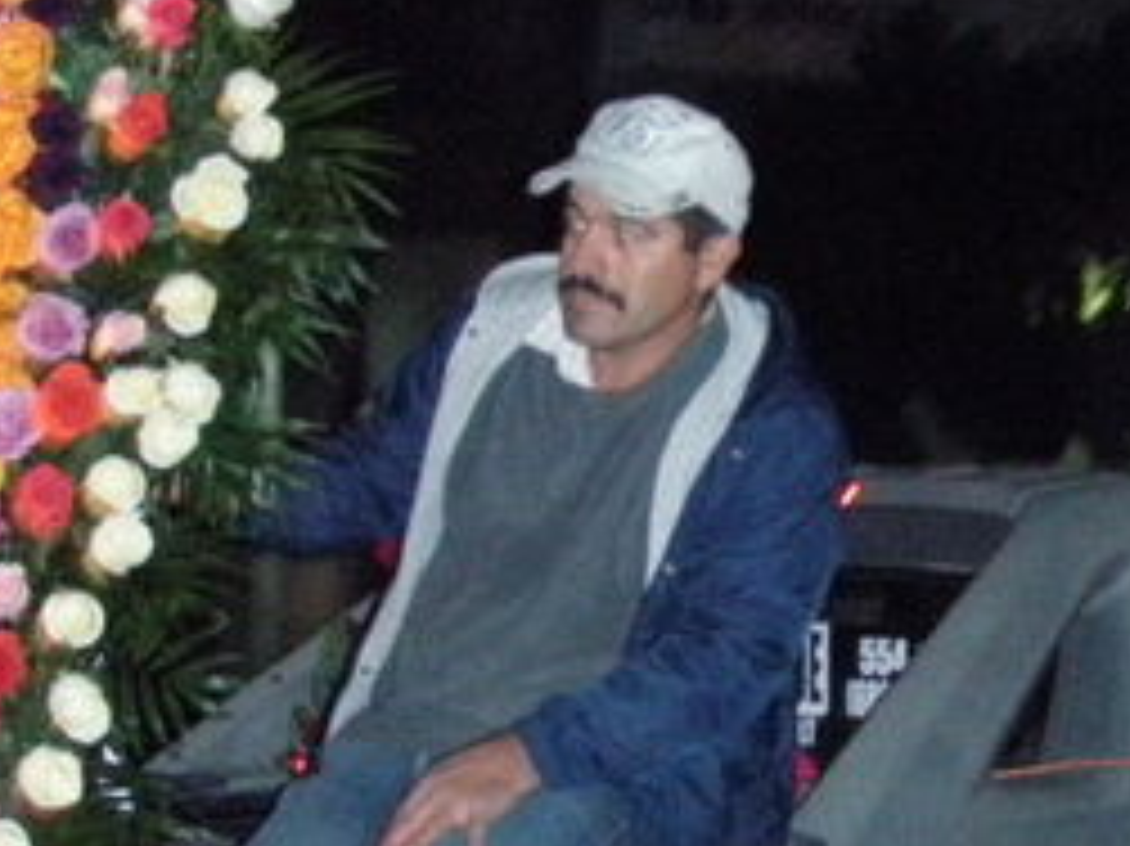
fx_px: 3165
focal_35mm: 97
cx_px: 792
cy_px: 454
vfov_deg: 15.2
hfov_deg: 20.1
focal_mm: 6.7
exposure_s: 1/30
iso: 800
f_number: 3.5
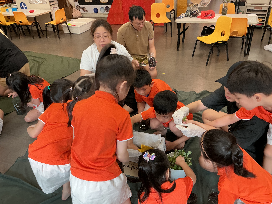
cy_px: 102
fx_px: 228
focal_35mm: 29
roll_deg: +2.5
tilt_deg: -33.1
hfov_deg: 61.7
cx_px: 136
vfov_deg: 48.2
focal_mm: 3
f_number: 1.8
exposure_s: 1/50
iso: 100
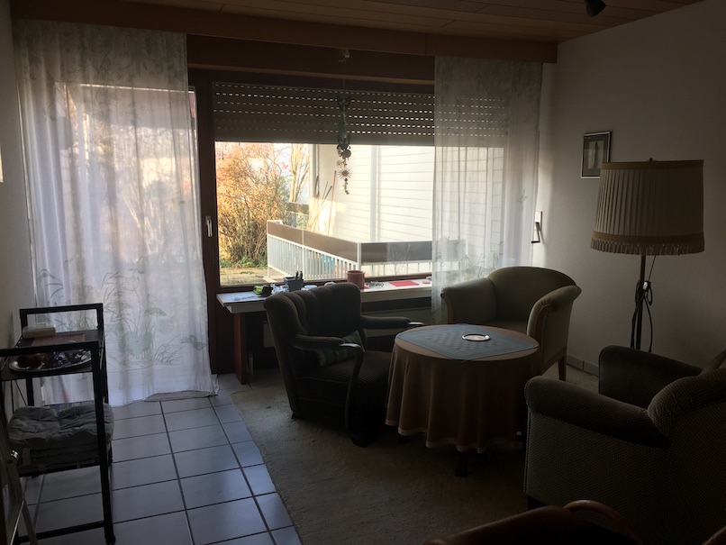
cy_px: 272
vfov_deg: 48.3
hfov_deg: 61.6
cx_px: 363
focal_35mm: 29
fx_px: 608
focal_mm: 4.15
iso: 32
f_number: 2.2
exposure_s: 1/50
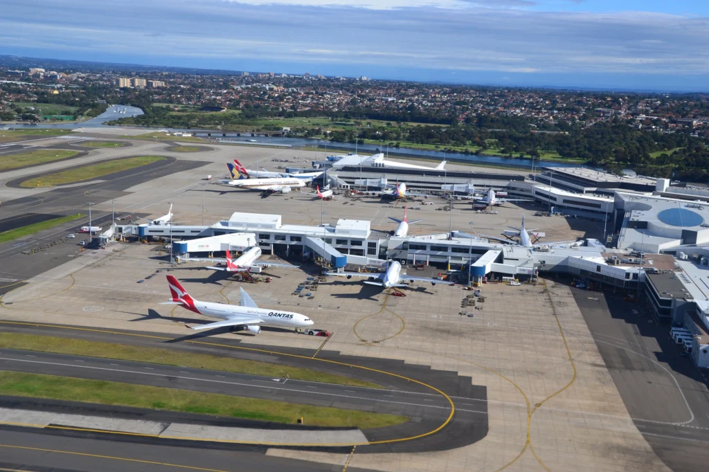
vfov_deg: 31.9
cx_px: 354
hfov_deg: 46.4
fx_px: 827
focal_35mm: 42
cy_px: 236
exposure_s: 1/500
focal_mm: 28
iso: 320
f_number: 11
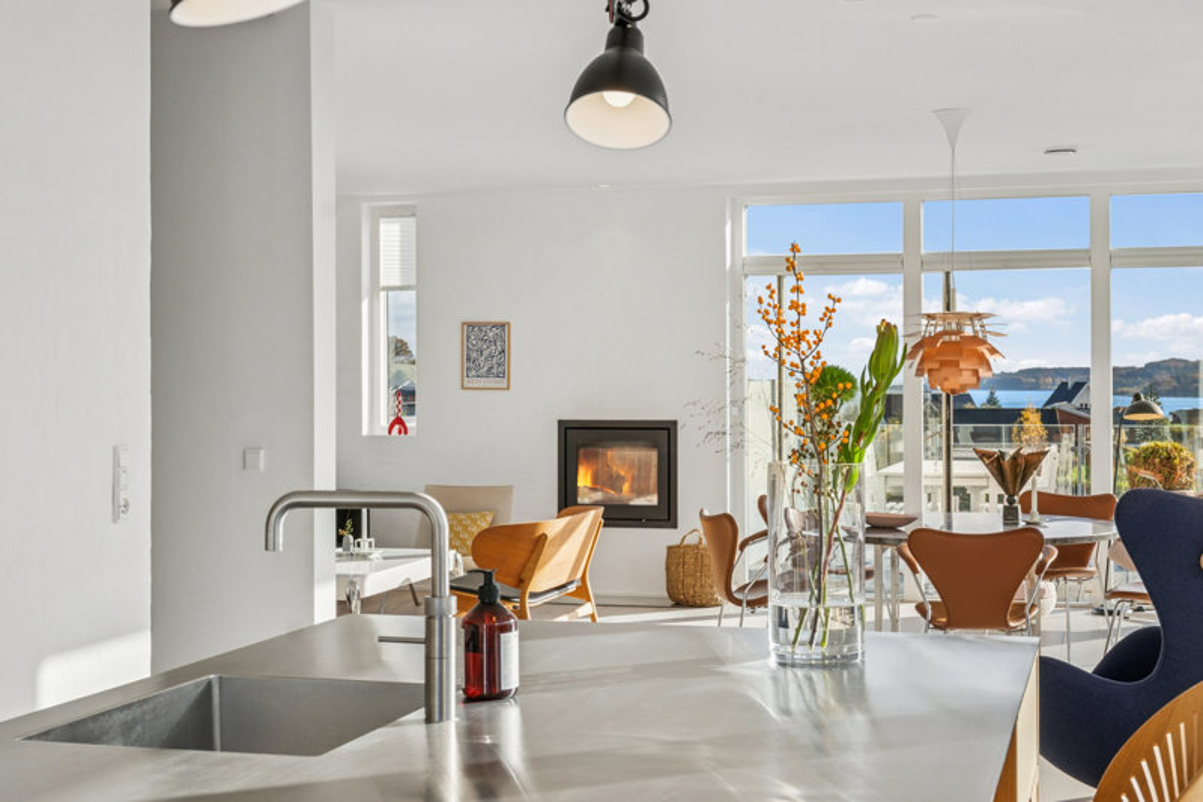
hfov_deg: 38.2
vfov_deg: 26.0
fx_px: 1737
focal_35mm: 52
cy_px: 401
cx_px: 602
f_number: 8
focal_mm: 35
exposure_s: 1/400
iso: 200
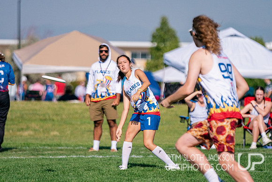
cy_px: 105
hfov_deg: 5.8
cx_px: 143
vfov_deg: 3.9
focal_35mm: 354
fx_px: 2674
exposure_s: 1/32000
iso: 1000
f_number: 2.8
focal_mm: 200
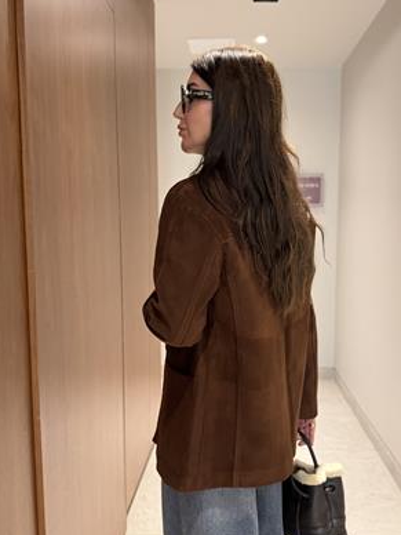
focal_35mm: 33
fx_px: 510
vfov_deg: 55.3
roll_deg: -0.4
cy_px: 279
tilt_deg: -5.7
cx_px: 226
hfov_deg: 42.9
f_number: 1.78
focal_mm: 6.76
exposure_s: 1/50
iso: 500
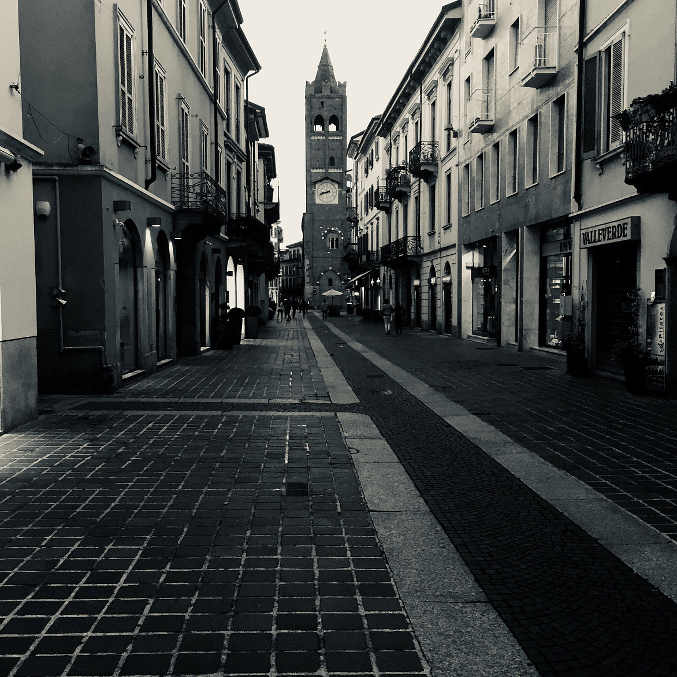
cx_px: 337
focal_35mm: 35
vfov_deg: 47.2
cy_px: 345
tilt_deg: -1.6
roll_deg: +0.4
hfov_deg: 47.2
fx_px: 774
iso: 40
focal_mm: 4.15
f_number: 2.2
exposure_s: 1/33
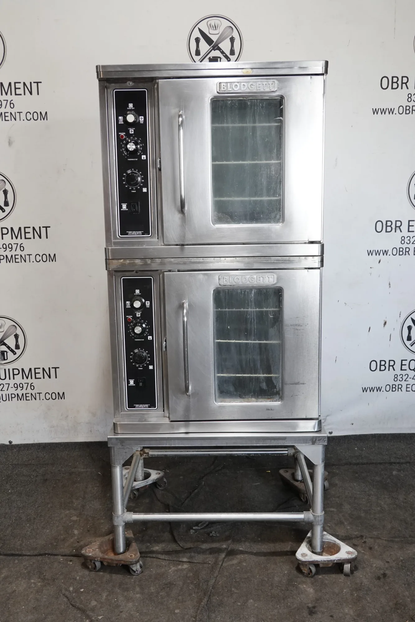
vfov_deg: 51.9
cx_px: 208
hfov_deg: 36.0
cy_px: 311
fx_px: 640
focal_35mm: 37
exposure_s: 1/40
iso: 500
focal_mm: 13.84
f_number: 3.5
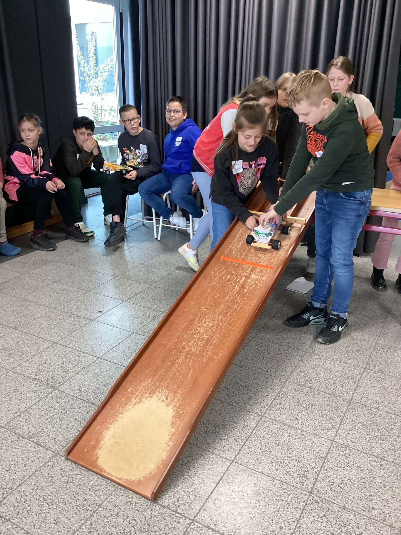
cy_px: 268
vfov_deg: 58.4
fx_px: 479
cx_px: 200
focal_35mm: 31
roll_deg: -0.1
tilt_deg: -21.0
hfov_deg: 45.4
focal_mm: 3.3
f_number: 2.4
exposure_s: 1/60
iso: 200
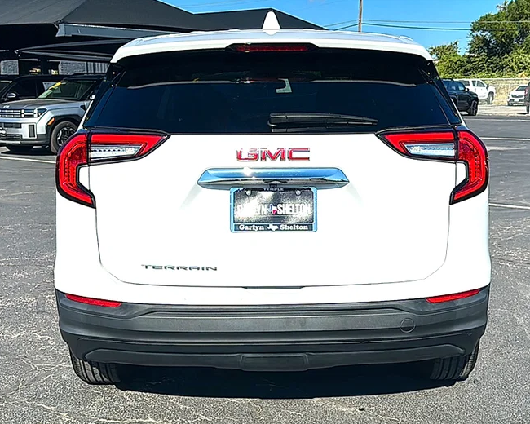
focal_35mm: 41
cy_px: 212
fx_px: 643
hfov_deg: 44.8
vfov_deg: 36.5
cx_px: 281
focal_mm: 6.86
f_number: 1.78
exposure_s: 1/10989
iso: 64
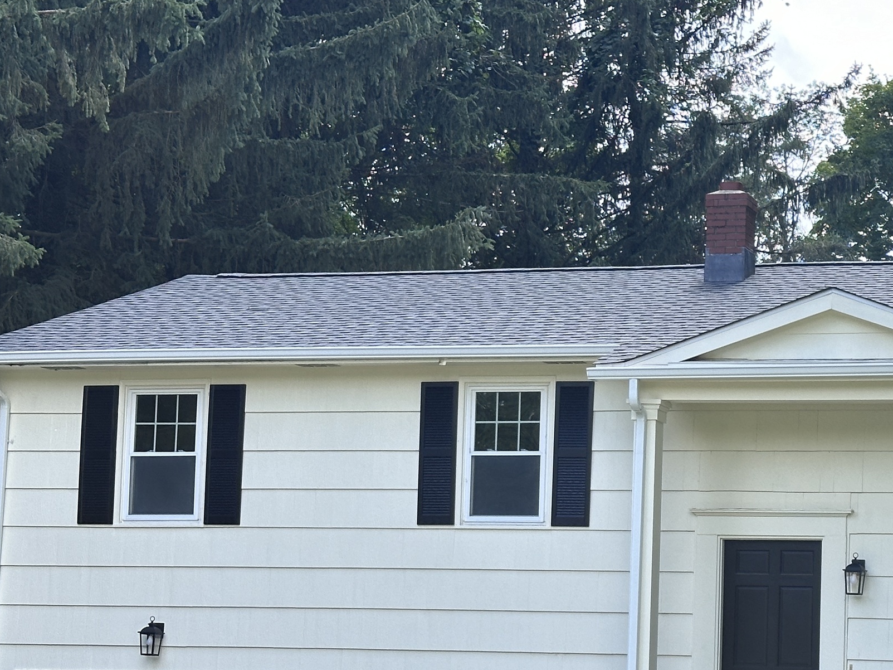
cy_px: 449
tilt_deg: +6.2
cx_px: 729
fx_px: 2373
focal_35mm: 92
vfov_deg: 16.0
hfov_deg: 21.0
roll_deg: -1.9
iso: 64
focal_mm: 6.86
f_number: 1.78
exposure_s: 1/756
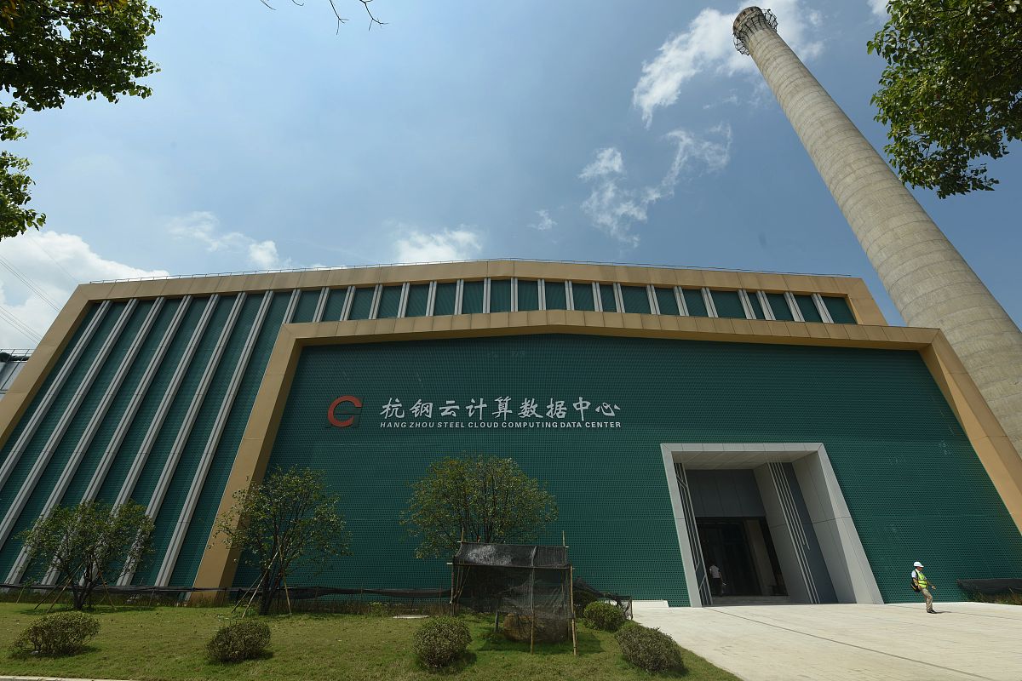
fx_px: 397
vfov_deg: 81.2
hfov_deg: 104.3
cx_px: 511
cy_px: 340
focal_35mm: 14
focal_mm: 14
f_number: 10
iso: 64
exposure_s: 1/200
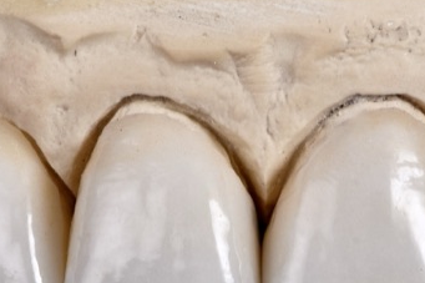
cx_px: 264
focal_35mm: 528
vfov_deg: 2.6
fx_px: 6230
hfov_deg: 3.9
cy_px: 284
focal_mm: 100
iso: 125
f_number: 22
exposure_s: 1/125
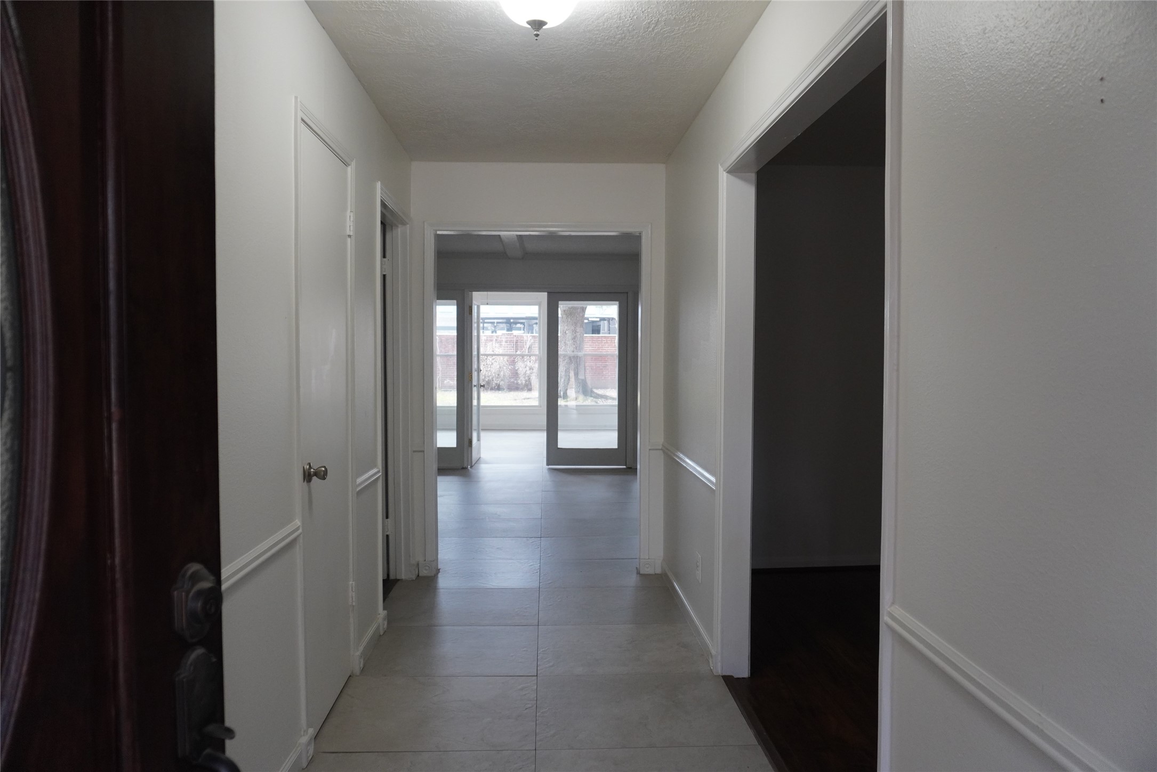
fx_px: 772
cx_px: 578
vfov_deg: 53.2
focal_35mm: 24
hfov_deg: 73.7
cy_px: 386
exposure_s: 1/160
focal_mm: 16
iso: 1250
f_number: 4
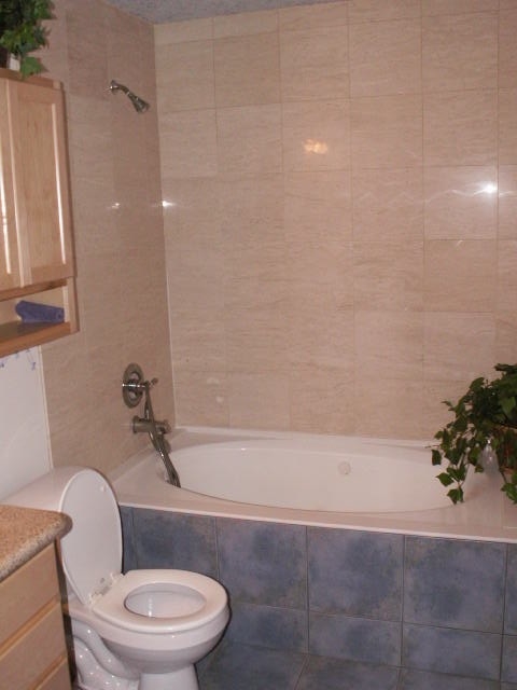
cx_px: 258
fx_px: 697
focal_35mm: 35
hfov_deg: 40.7
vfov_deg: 52.6
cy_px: 345
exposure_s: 1/40
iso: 160
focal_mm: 5.86
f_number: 2.8
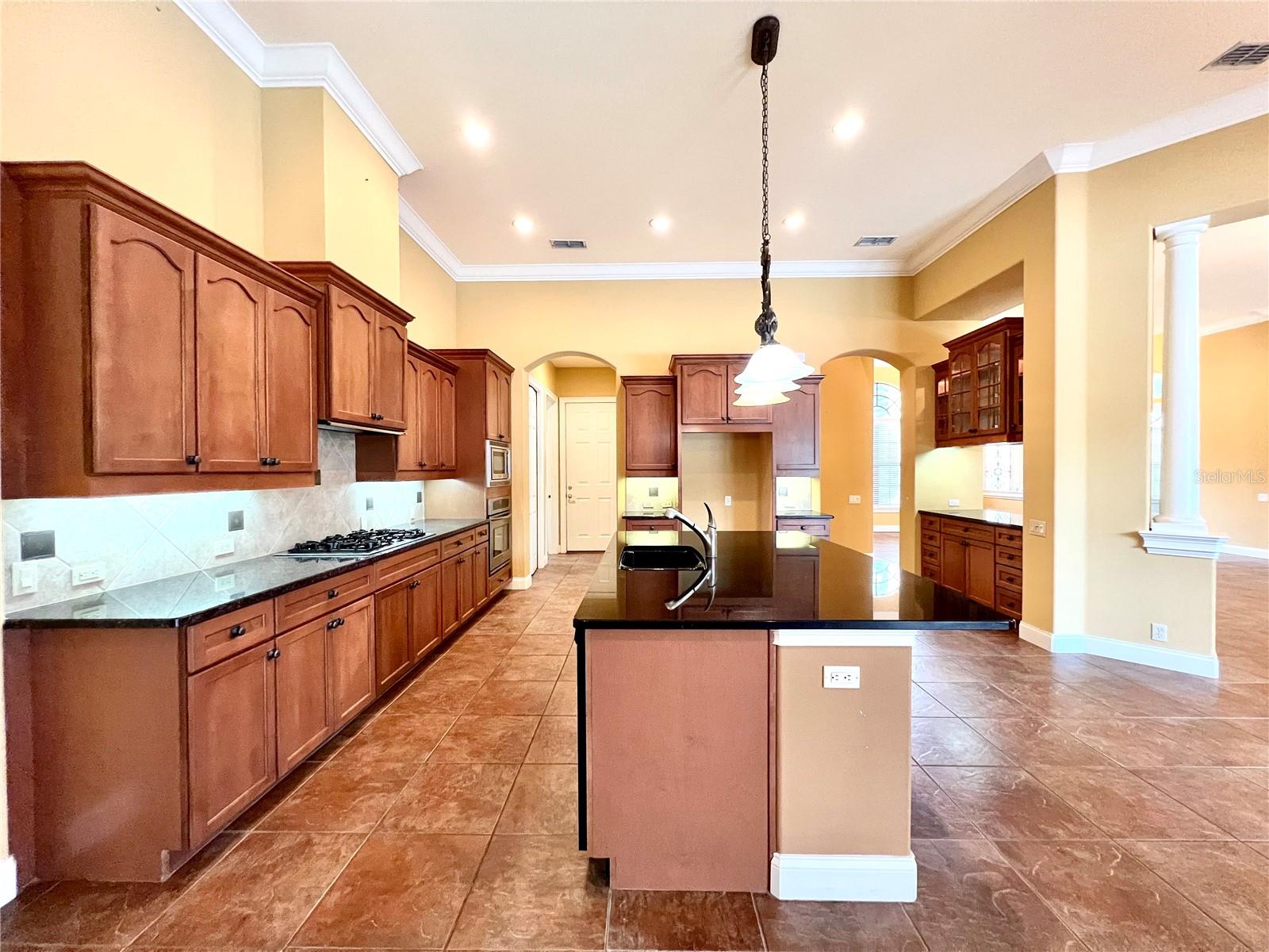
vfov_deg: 89.9
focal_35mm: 13
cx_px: 634
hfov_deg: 106.2
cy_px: 476
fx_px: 477
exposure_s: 1/60
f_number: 1.8
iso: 400
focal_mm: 1.57
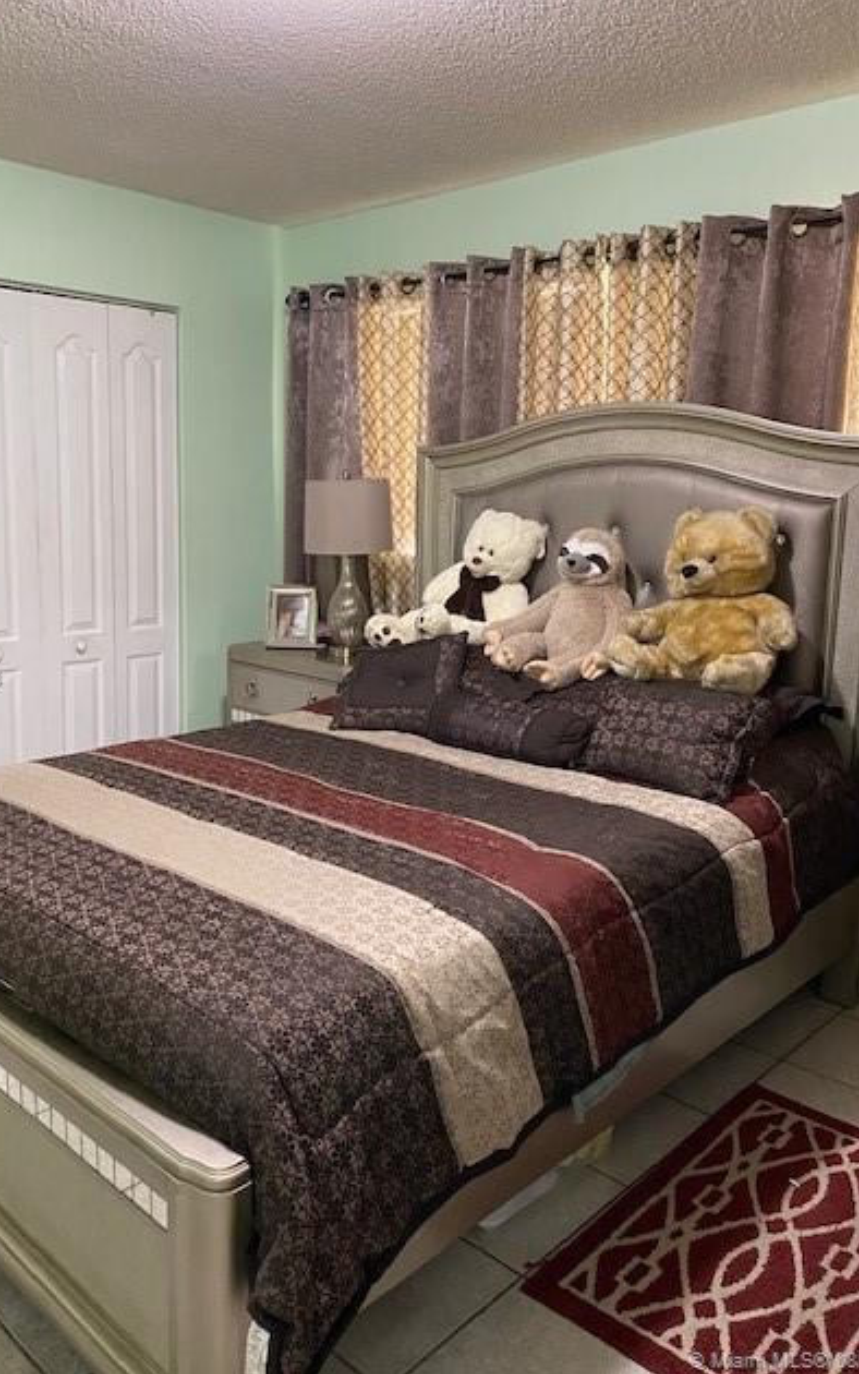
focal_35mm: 28
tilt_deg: -9.3
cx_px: 388
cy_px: 678
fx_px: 1048
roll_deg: -1.2
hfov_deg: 44.5
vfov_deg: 66.5
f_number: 1.8
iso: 400
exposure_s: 1/40
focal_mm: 4.25
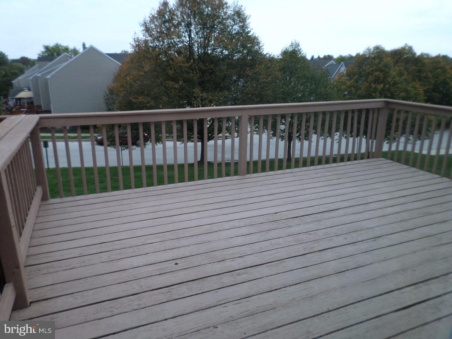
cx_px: 226
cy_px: 170
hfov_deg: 69.4
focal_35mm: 25
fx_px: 326
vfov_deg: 54.9
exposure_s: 1/500
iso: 80
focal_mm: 4.5
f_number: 2.5
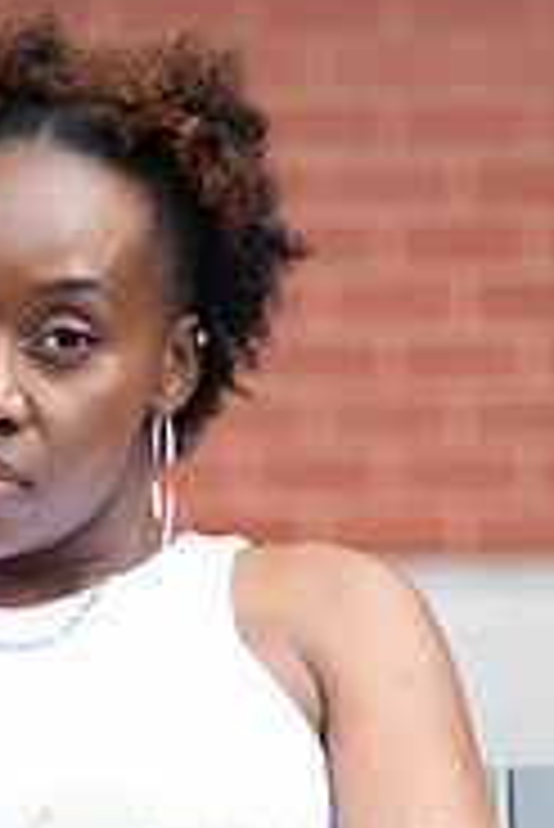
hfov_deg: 11.2
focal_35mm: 122
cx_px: 189
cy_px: 882
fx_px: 2811
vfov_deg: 16.3
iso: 400
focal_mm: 50
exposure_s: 1/2500
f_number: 1.4
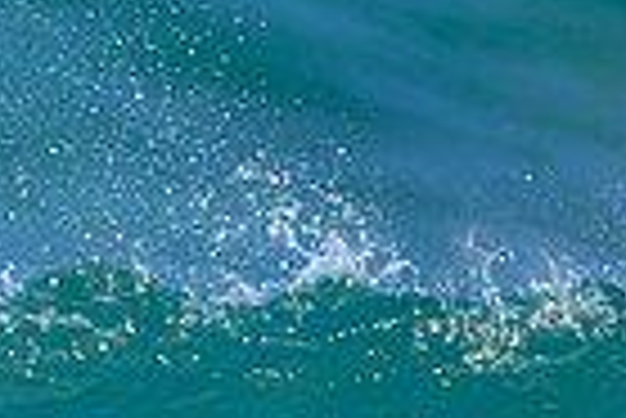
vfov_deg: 0.3
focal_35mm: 4205
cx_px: -514
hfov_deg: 0.5
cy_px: 594
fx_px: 73196
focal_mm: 800
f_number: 6.3
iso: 720
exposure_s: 1/2000
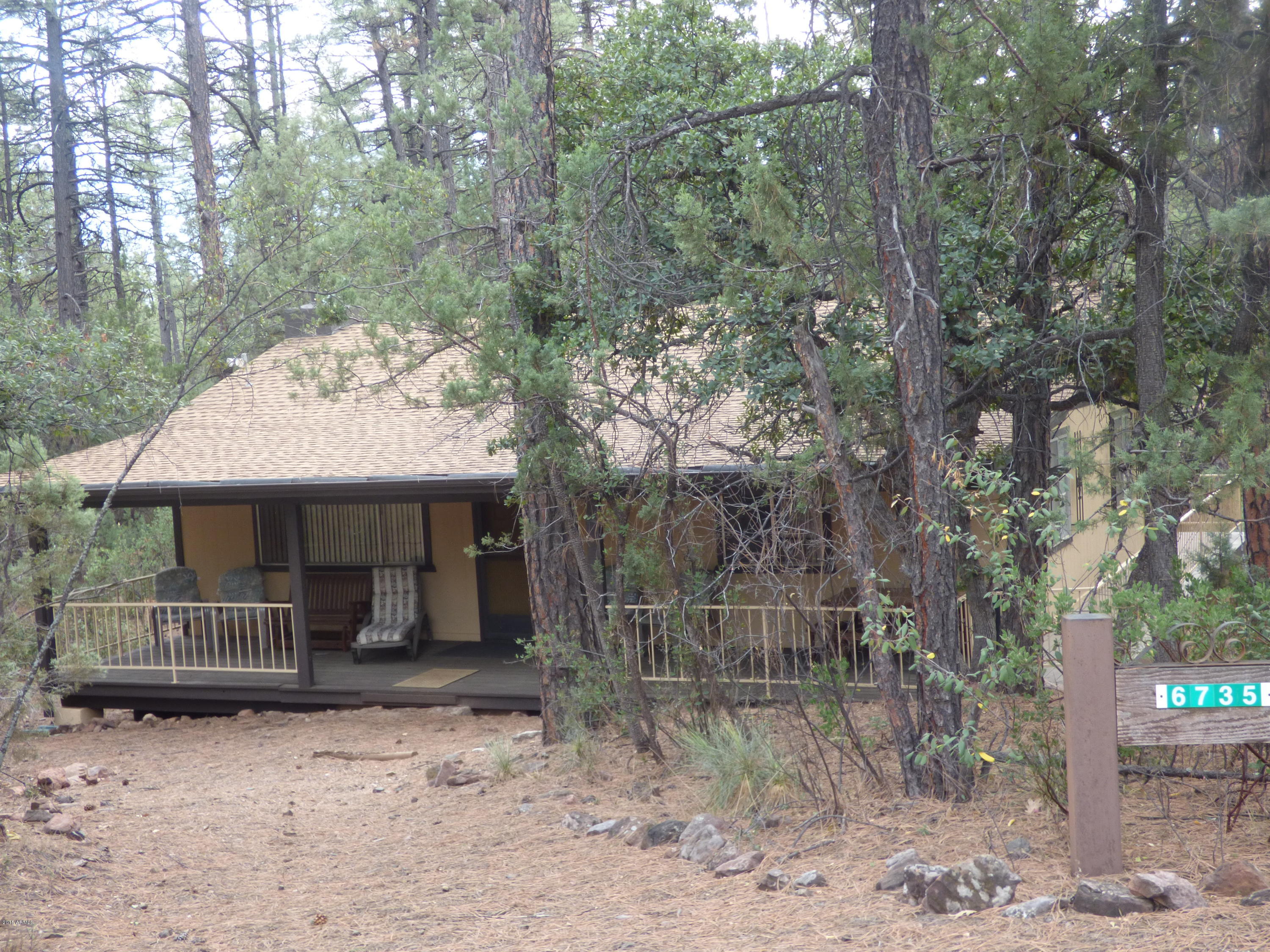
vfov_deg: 29.1
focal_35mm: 50
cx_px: 635
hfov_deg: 38.2
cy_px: 476
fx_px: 1834
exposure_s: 1/60
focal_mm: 8.68
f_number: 3.8
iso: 125
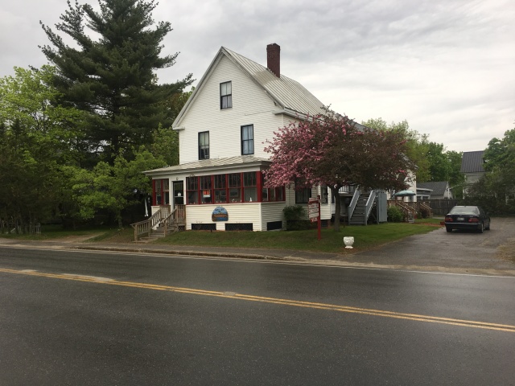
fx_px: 431
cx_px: 258
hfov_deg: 61.7
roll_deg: +2.4
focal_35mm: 29
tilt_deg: +2.9
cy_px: 193
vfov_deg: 48.2
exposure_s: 1/126
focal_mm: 4.15
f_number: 2.2
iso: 25
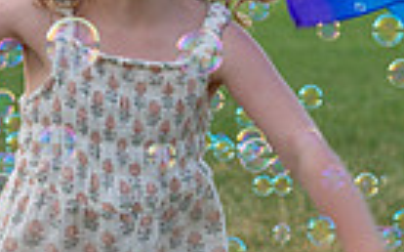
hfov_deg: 4.7
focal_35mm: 450
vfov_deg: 2.9
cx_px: 180
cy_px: 57
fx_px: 4951
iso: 200
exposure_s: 1/400
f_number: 5
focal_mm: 75
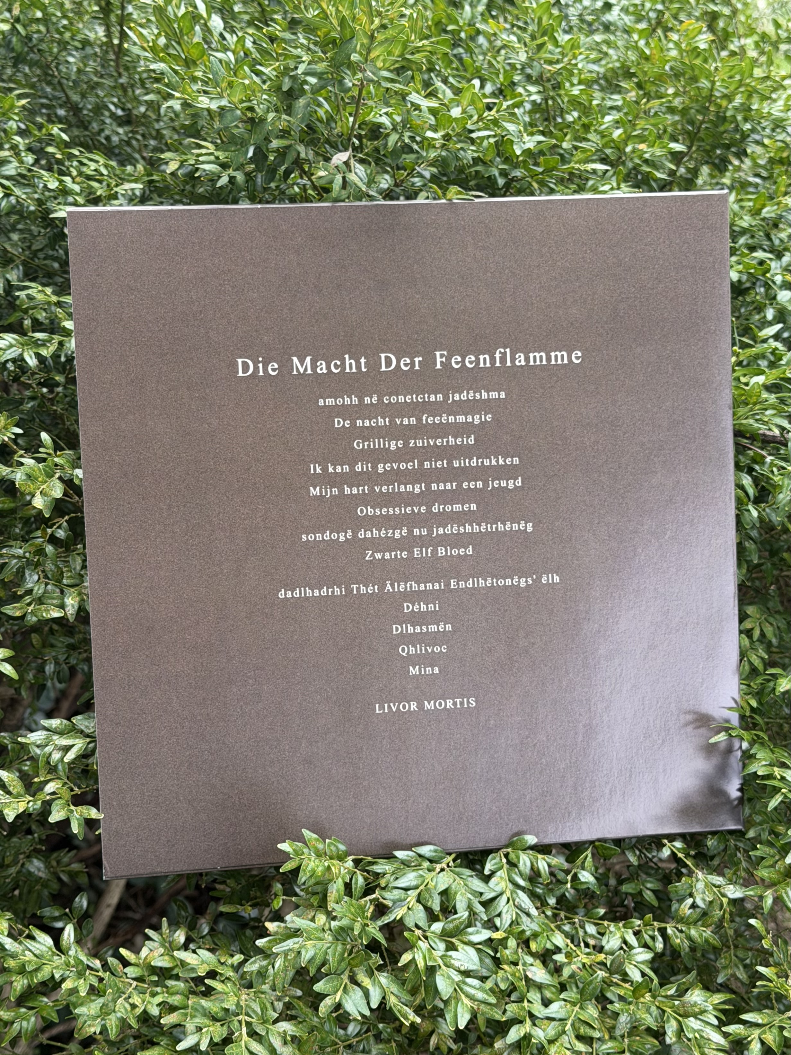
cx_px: 396
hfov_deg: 30.3
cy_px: 528
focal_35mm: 48
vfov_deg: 39.7
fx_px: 1462
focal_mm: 6.76
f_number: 1.78
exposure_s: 1/223
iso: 50
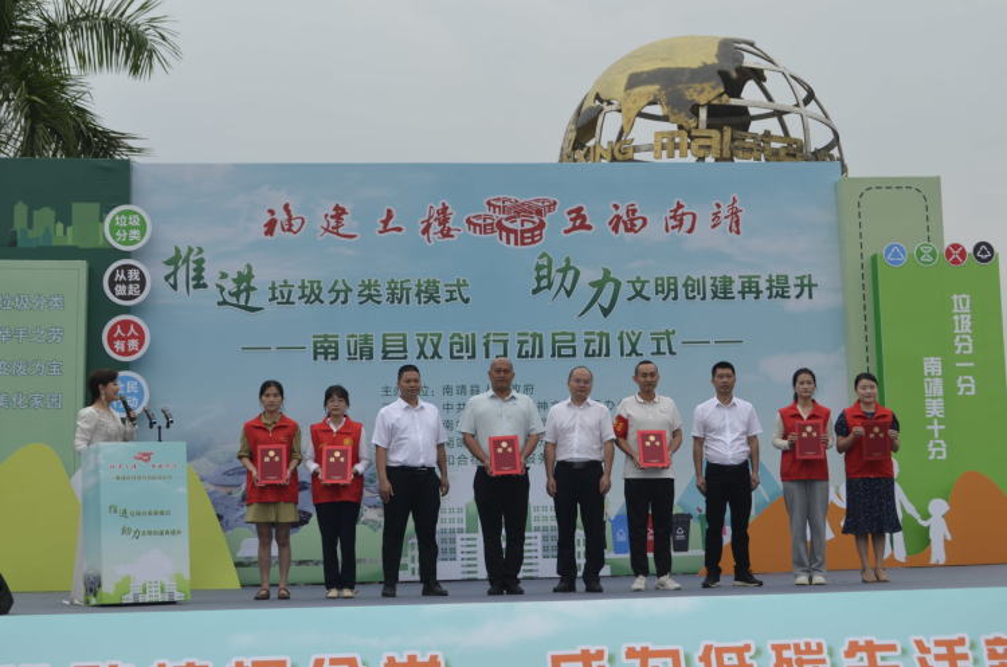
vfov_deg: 20.5
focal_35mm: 66
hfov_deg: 30.6
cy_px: 334
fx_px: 1843
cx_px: 504
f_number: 8
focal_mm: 44
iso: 100
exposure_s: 1/125
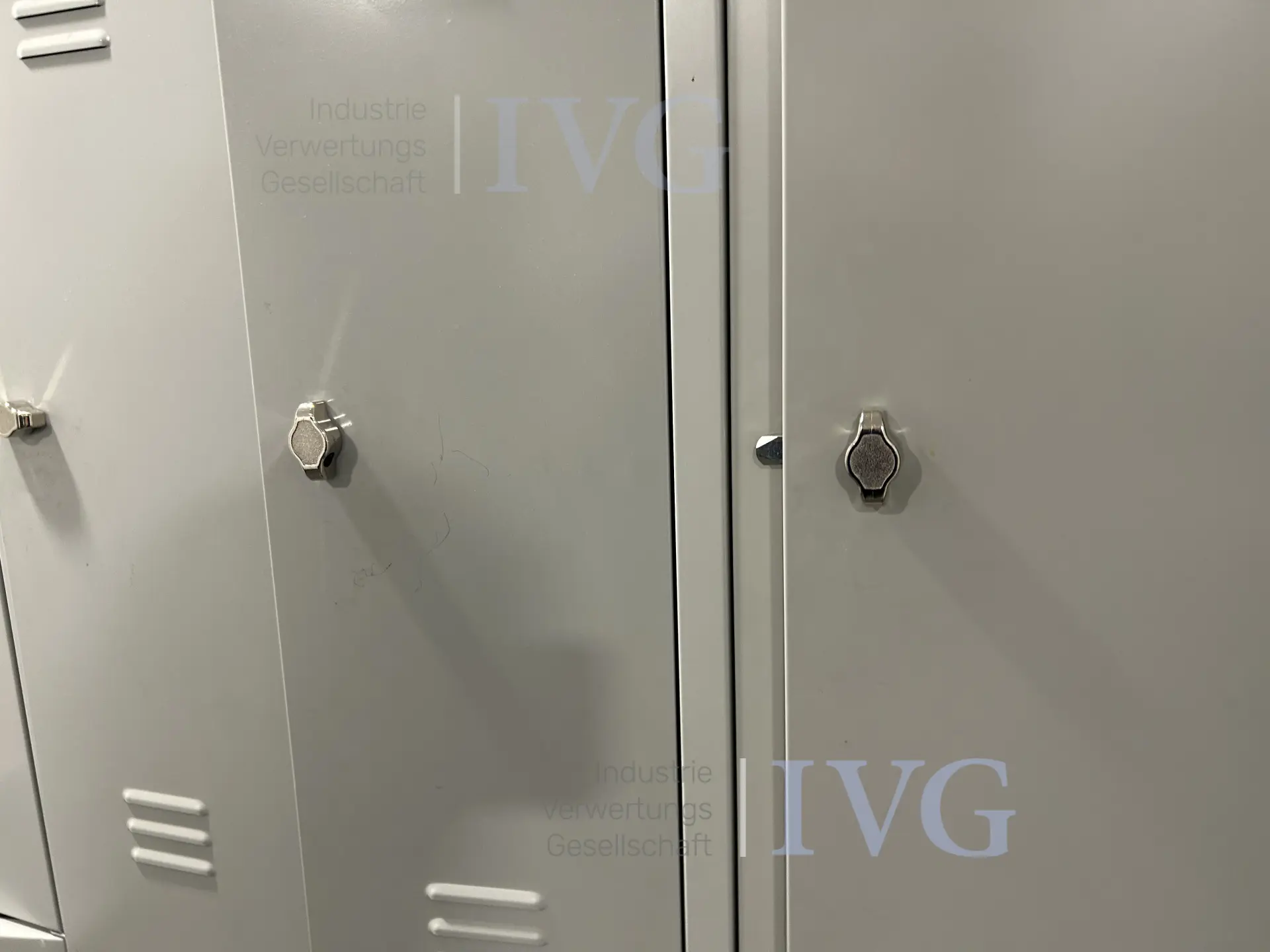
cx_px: 635
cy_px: 476
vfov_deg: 53.1
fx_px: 954
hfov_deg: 67.3
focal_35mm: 26
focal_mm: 5.7
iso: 125
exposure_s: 1/50
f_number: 1.5
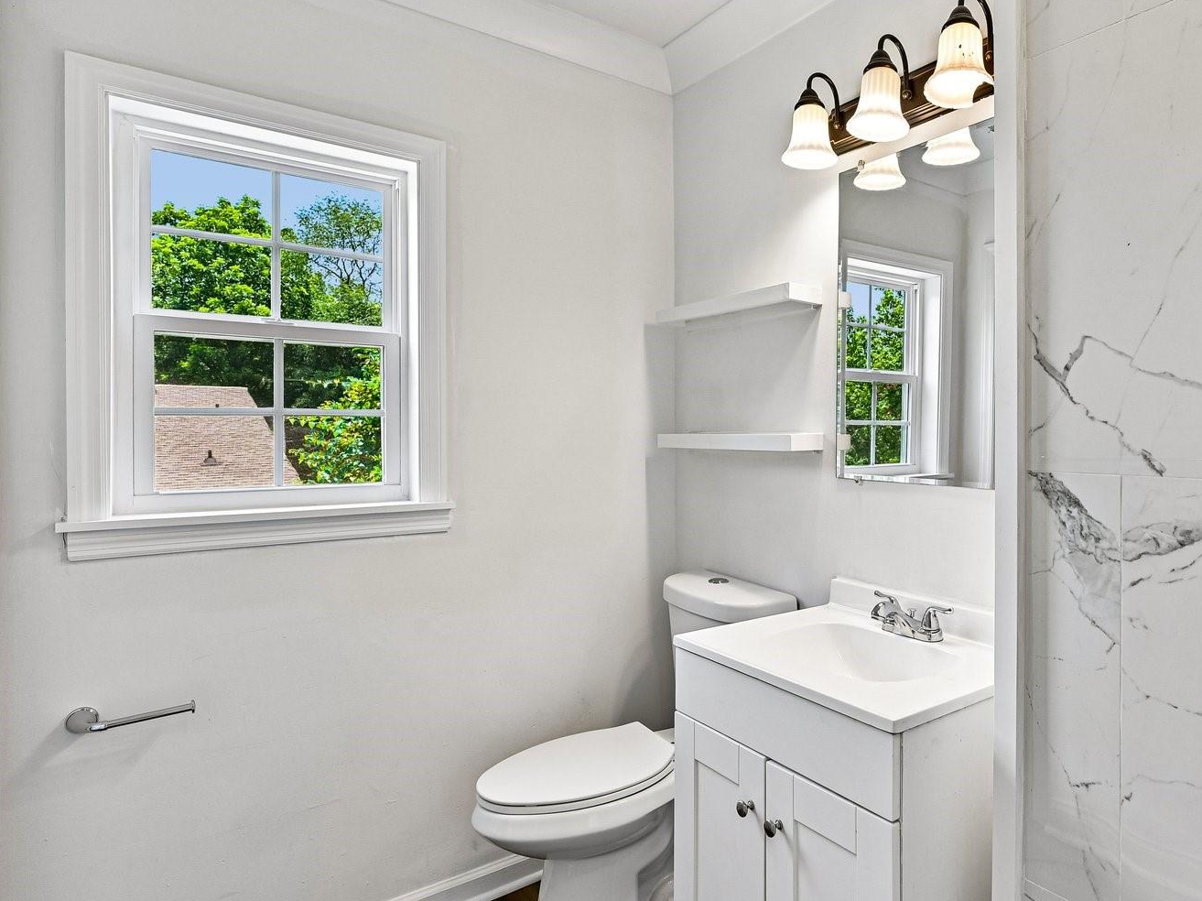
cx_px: 808
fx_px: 729
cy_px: 436
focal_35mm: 21
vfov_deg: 63.4
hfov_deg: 76.3
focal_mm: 14
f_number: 8
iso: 220
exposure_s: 1/15
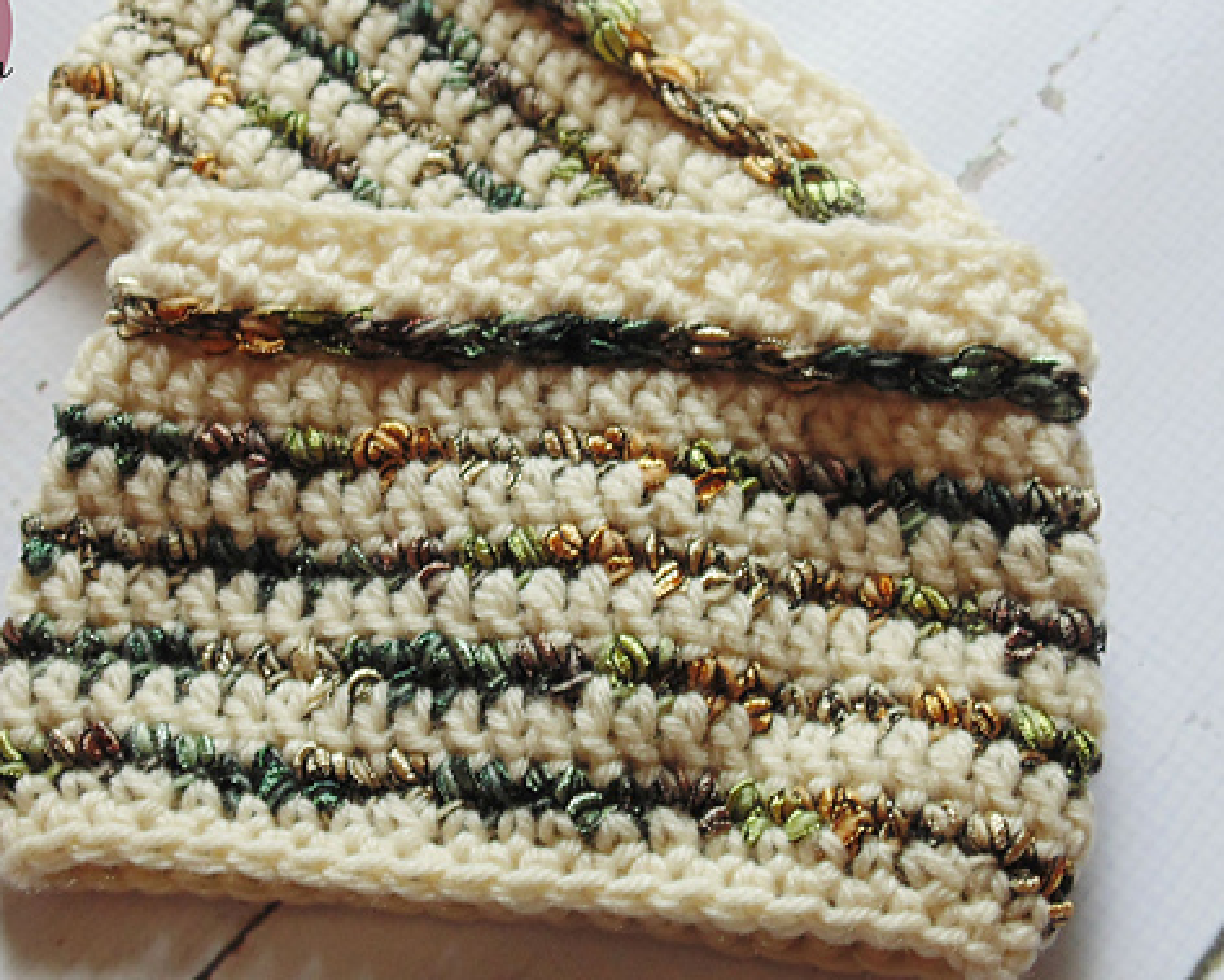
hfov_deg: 41.0
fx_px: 1631
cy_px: 420
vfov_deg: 33.4
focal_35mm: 45
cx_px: 508
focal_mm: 6.2
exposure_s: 1/50
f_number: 3.4
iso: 80
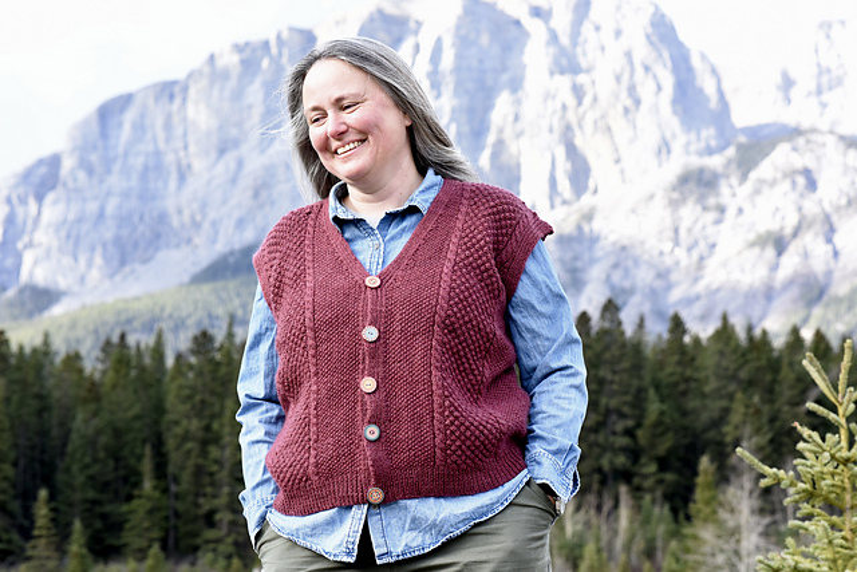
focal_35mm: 85
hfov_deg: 23.9
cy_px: 286
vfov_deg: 16.1
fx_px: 2024
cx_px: 428
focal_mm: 85
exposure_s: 1/250
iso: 1000
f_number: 9
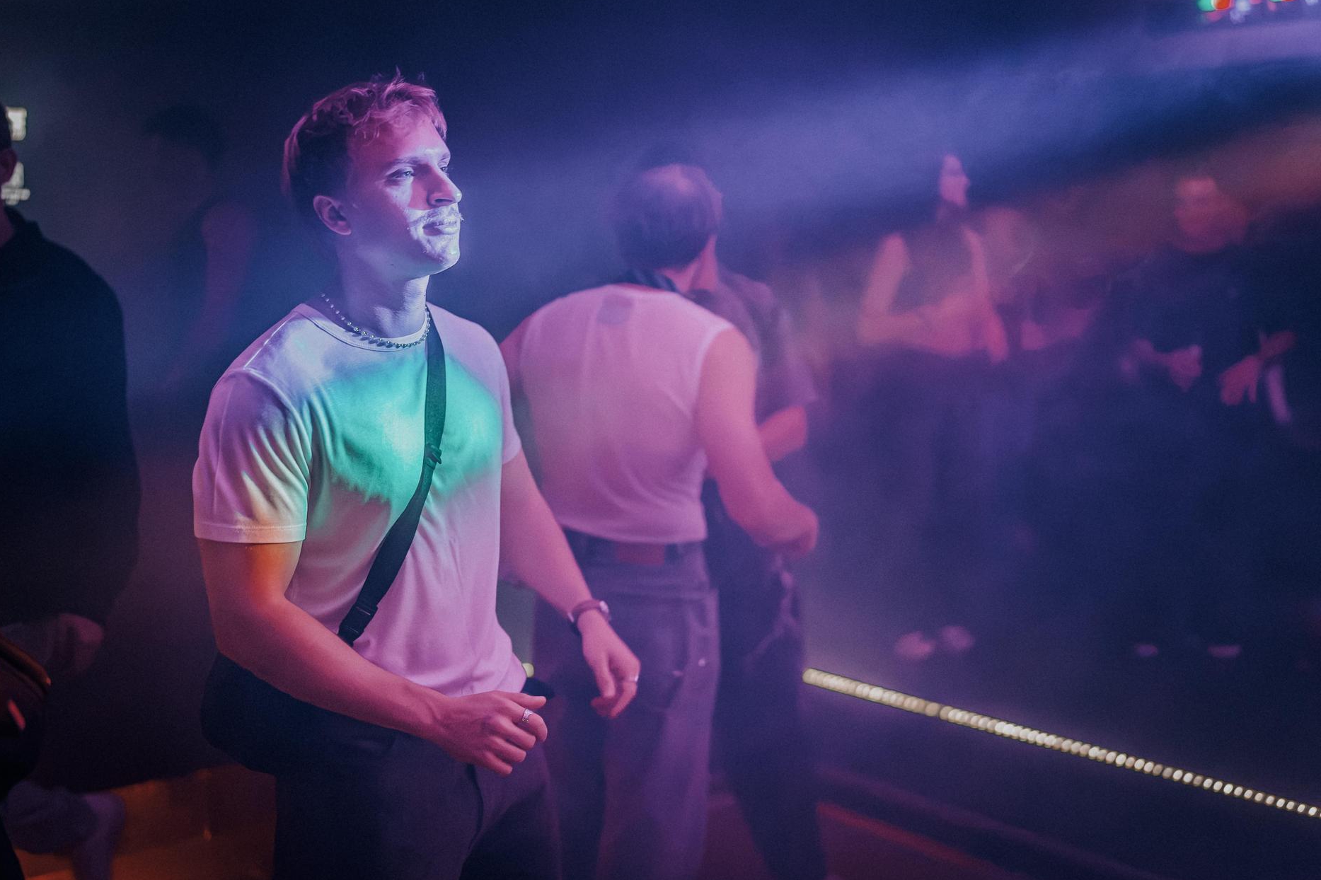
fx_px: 1321
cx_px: 653
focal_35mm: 36
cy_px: 445
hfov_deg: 53.1
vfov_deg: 36.9
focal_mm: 35
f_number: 1.2
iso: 8000
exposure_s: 1/125
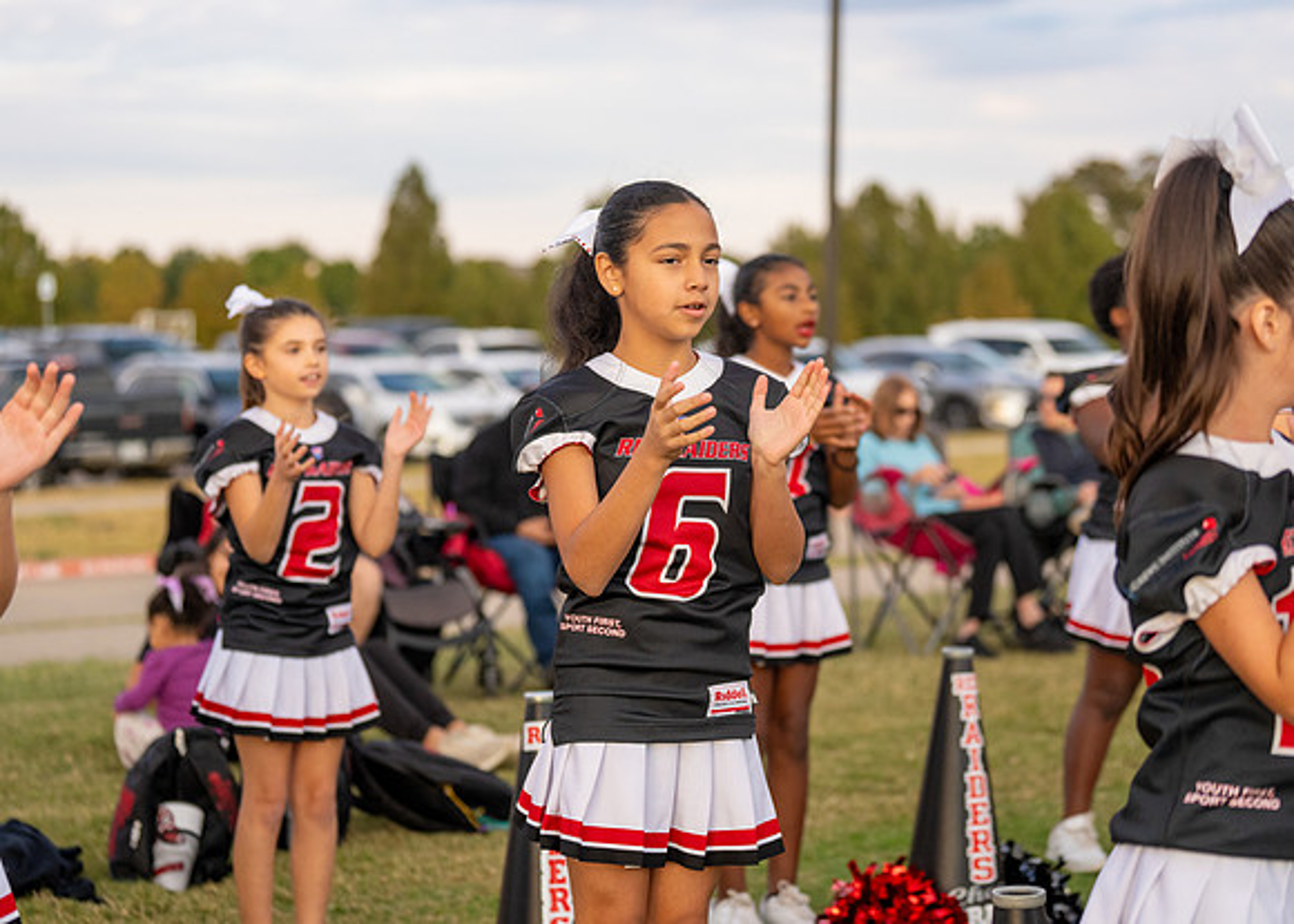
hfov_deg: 24.4
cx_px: 653
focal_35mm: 82
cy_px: 444
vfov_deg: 17.5
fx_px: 2996
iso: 1000
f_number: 2.8
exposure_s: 1/1600
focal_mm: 70
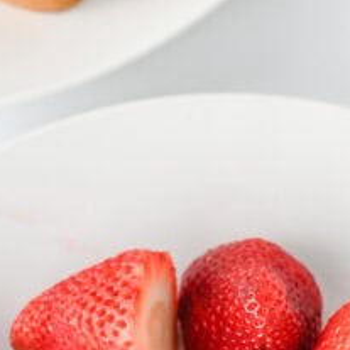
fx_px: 2402
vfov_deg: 8.2
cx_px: 185
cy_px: 499
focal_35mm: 210
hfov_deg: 8.3
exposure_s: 1/125
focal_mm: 50
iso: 250
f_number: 4
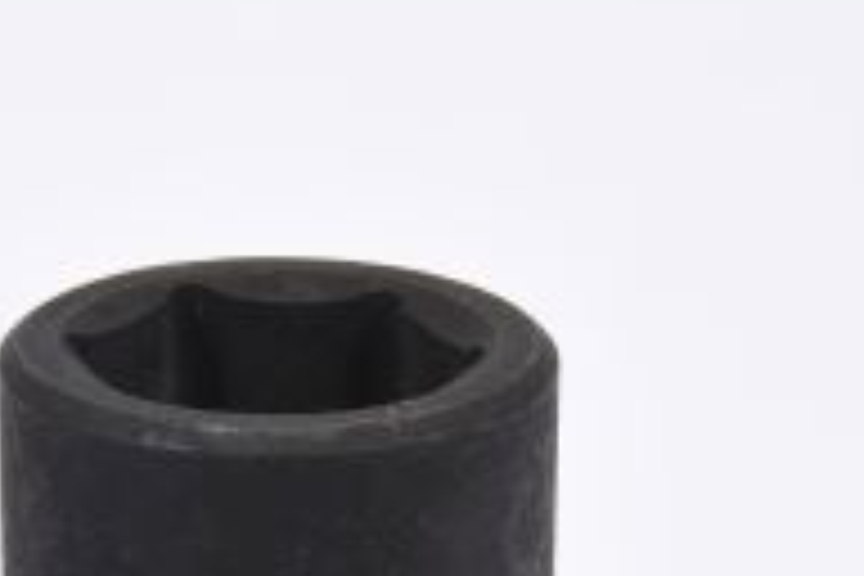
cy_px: 756
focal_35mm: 214
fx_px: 5136
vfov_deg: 6.4
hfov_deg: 9.6
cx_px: 281
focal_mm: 50
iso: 250
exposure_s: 1/125
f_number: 16
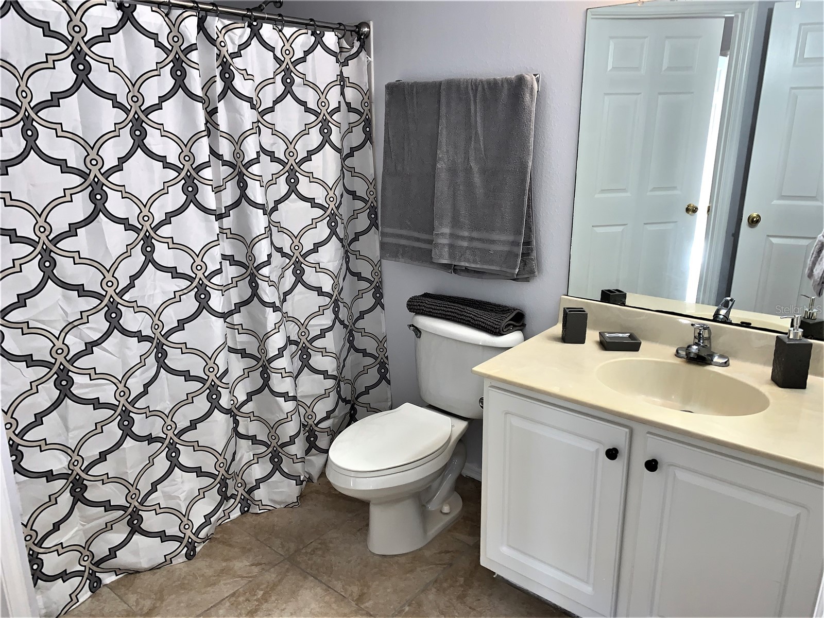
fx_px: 619
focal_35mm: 26
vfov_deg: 53.1
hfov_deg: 67.3
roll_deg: -0.5
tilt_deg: -16.8
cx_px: 412
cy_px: 309
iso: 32
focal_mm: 4.25
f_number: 1.8
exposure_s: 1/24
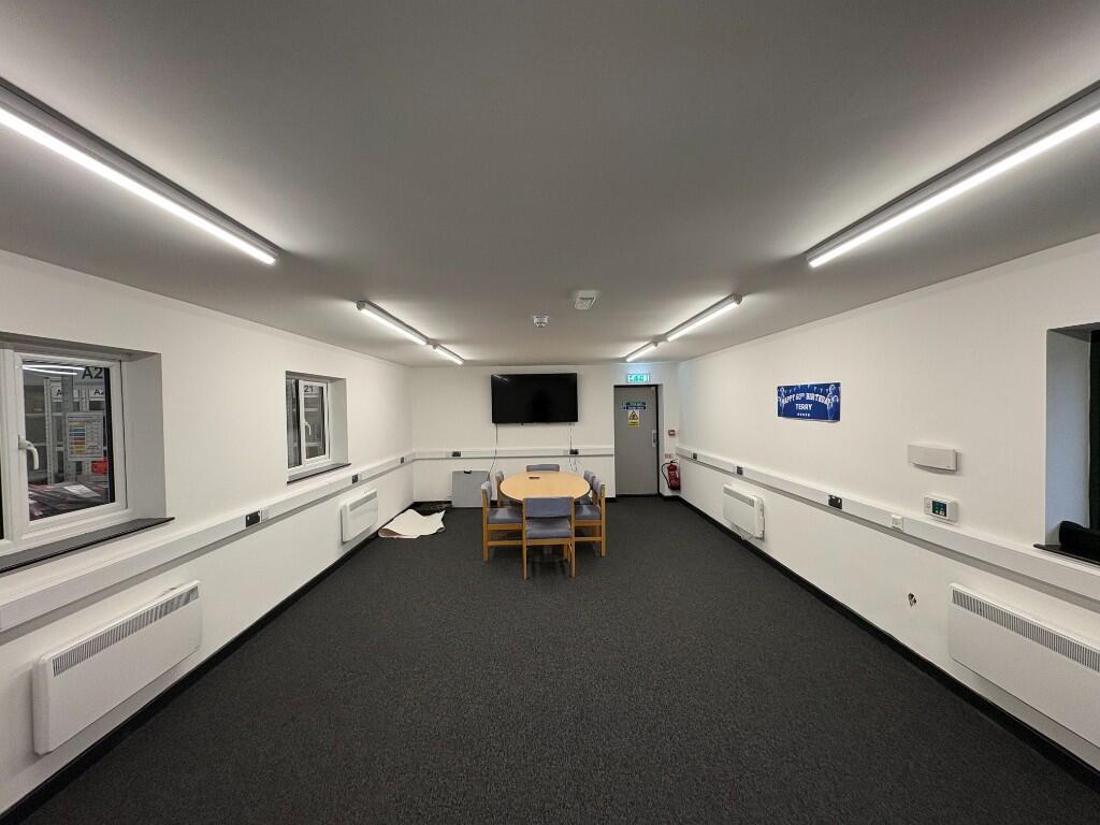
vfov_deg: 85.7
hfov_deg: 102.1
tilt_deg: -0.8
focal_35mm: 14
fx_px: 445
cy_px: 412
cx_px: 550
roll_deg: +0.9
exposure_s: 1/100
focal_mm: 2.22
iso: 125
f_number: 2.2
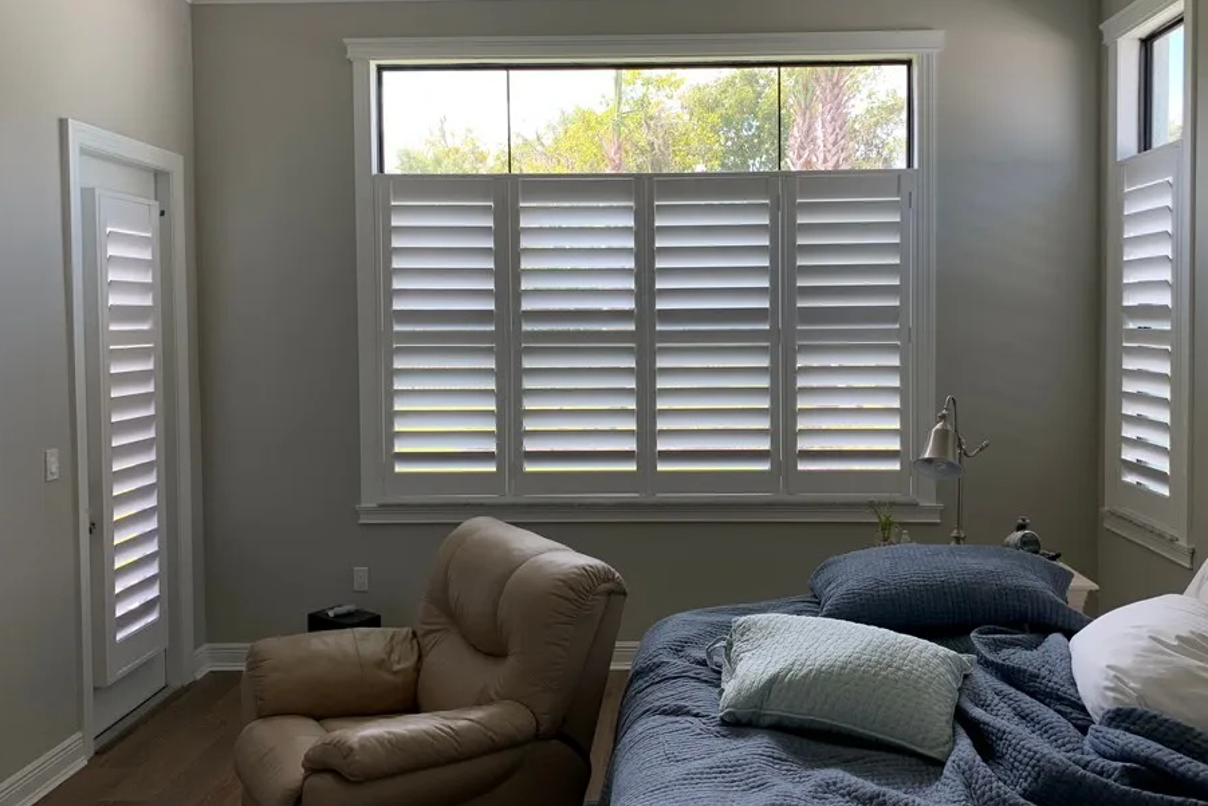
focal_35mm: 30
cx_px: 652
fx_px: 1007
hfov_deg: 61.8
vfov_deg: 43.6
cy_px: 367
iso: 40
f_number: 1.8
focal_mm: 4.25
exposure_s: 1/121
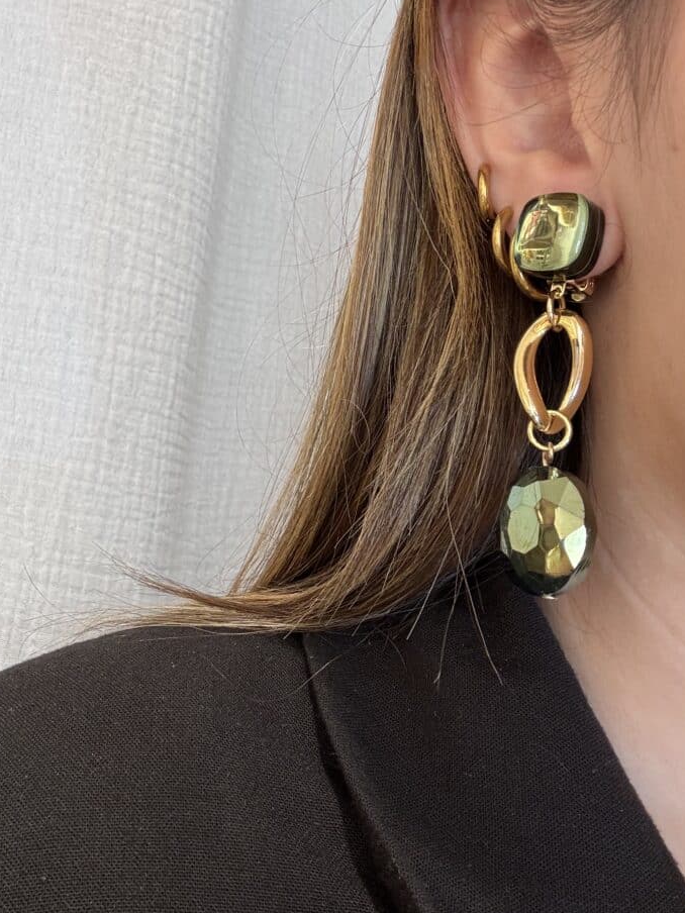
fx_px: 897
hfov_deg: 41.7
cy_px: 452
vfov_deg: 54.0
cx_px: 310
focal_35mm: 34
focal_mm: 2.69
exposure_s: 1/50
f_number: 1.9
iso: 80
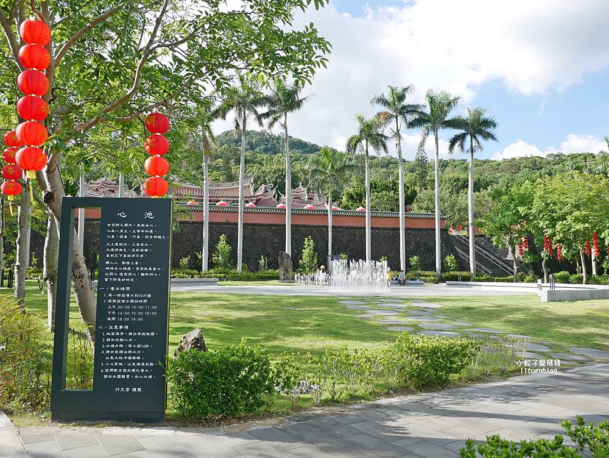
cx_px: 304
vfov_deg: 49.8
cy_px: 229
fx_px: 493
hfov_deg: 63.4
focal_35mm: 28
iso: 200
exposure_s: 1/800
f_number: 3.5
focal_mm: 14
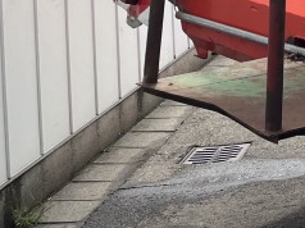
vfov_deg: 12.1
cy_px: -179
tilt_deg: +3.9
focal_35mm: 112
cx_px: 566
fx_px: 986
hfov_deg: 15.0
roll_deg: +4.8
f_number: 1.6
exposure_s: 1/2024
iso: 50
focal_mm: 5.1
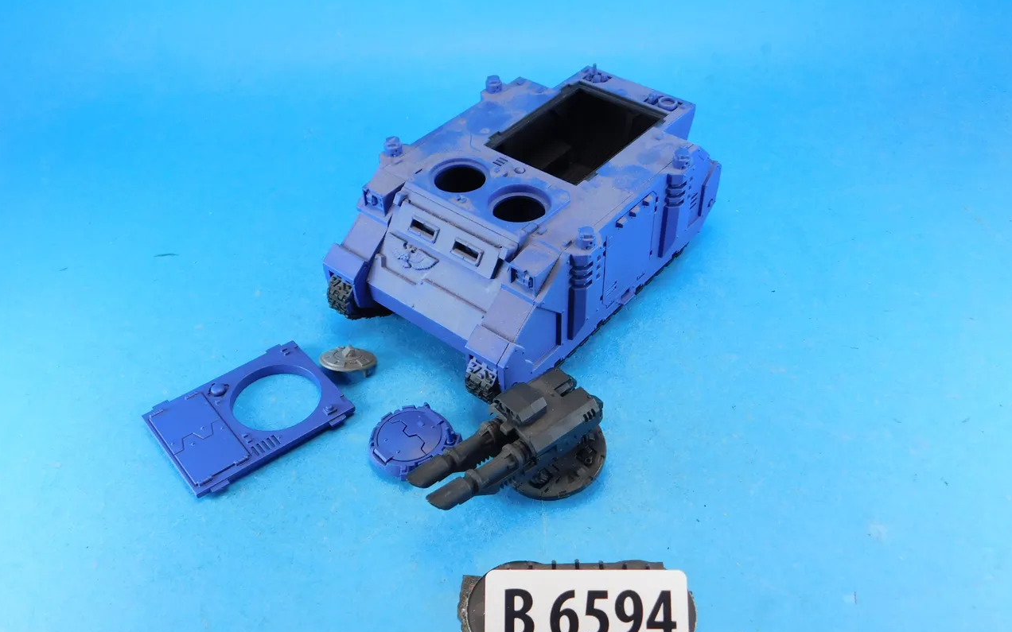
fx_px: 883
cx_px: 507
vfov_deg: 39.4
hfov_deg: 59.7
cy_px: 343
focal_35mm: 32
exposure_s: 1/60
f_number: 3.2
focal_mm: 5.3
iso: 125
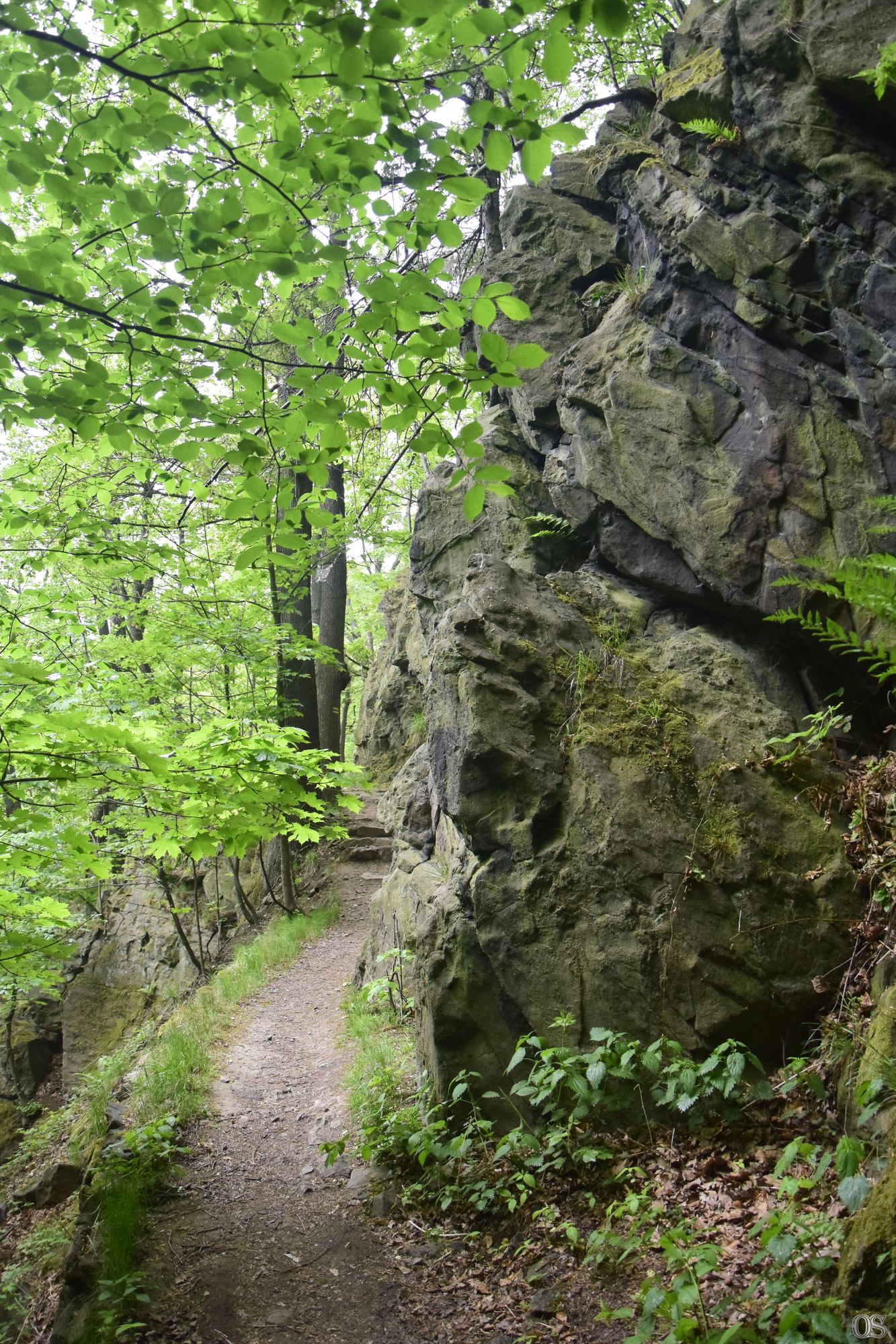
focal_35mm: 27
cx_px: 448
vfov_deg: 67.4
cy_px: 672
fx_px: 1008
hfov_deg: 47.9
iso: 900
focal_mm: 18
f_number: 4.5
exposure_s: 1/400
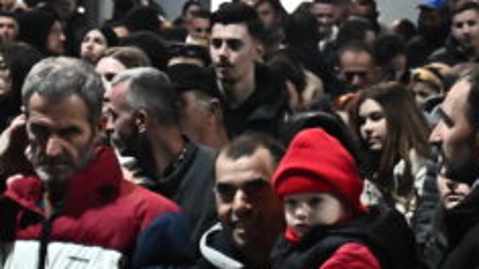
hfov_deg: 10.9
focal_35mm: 196
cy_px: 30
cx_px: 0
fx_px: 2489
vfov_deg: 6.2
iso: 8000
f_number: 4
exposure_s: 1/100
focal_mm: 43
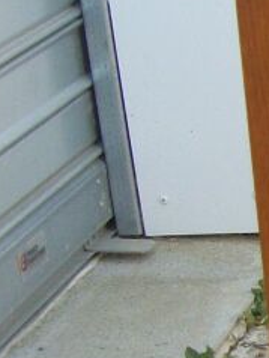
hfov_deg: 7.6
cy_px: 372
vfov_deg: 11.4
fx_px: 1779
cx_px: 780
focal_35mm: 172
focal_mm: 5.7
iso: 80
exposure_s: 1/200
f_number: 2.9
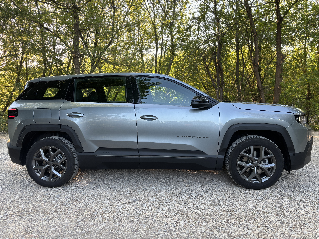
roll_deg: +0.8
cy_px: 120
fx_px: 240
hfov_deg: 67.3
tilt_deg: -5.6
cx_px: 160
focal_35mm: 26
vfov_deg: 53.1
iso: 64
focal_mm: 5.96
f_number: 1.6
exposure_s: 1/121
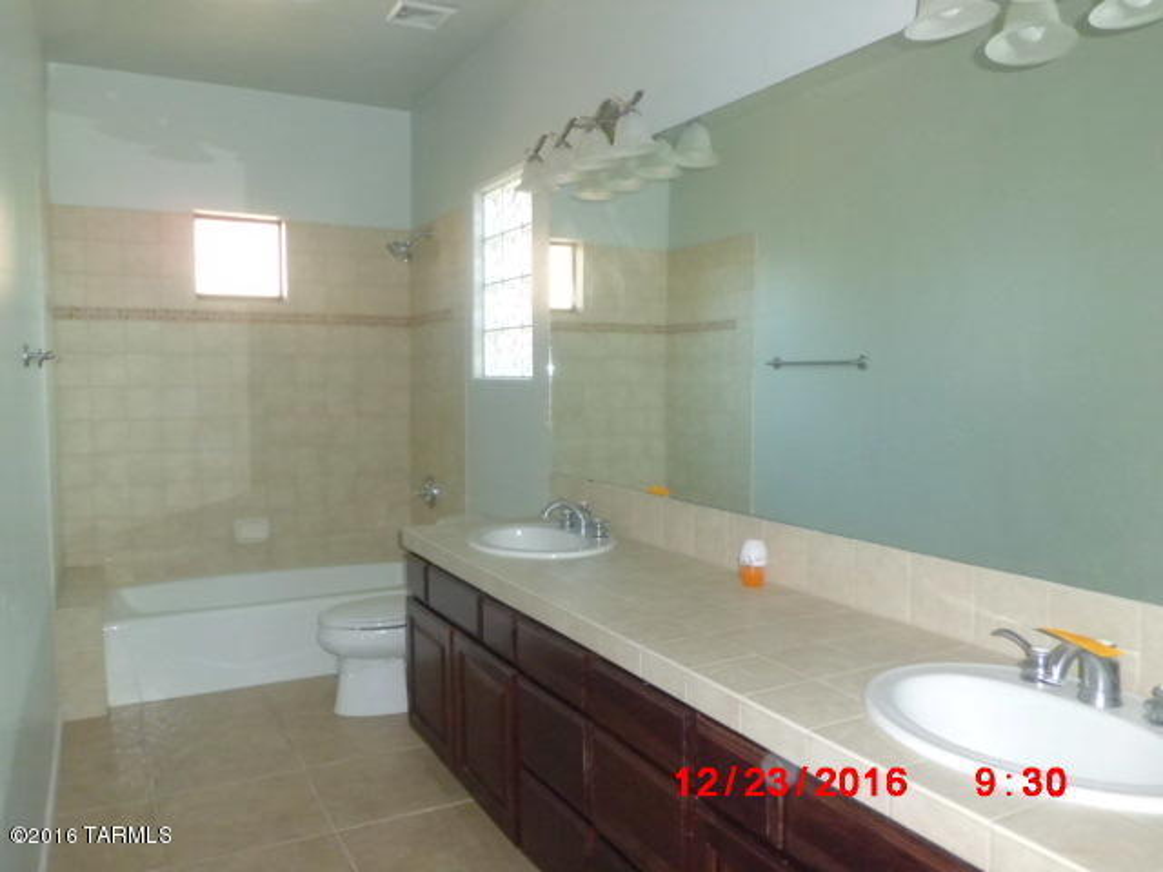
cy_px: 436
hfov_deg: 67.3
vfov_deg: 53.1
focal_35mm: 26
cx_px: 582
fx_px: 874
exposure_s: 1/100
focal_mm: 4.7
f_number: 2.8
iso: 200
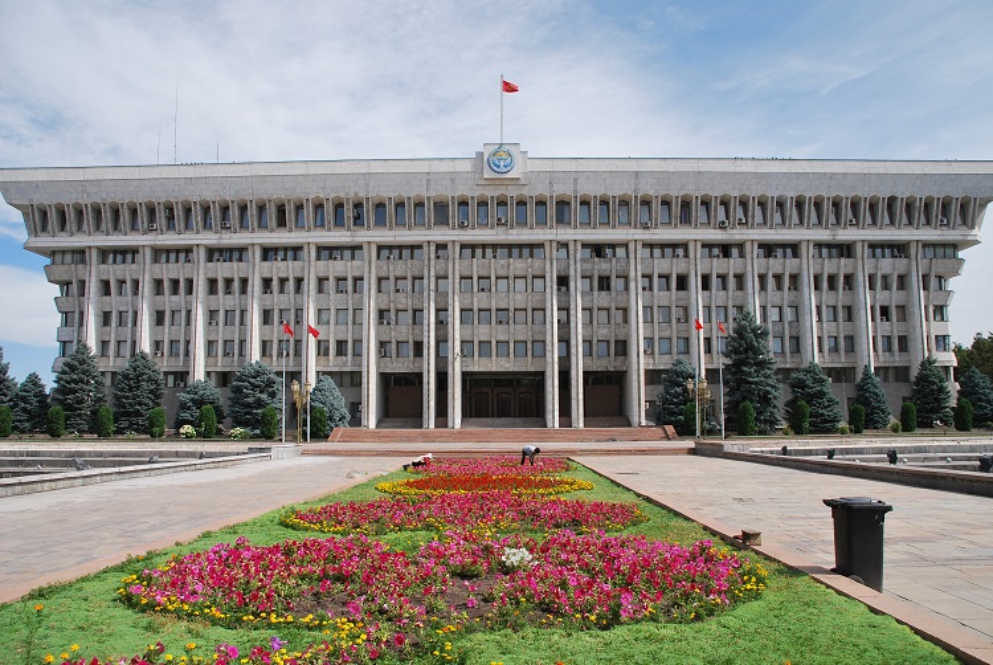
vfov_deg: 40.1
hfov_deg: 57.2
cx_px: 496
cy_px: 332
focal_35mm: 33
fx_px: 911
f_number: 10
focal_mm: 22
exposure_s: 1/250
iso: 160
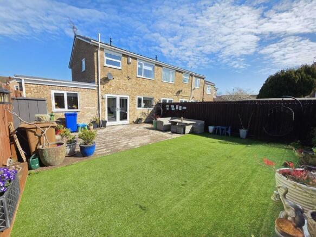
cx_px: 158
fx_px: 119
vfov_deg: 89.9
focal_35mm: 13
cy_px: 118
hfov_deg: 106.2
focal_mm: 2.2
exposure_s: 1/1429
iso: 40
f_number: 1.9
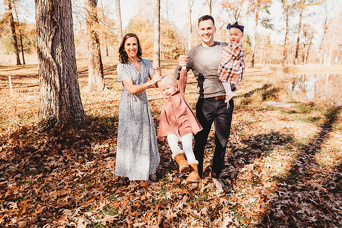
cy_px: 114
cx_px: 171
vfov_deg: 53.2
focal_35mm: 24
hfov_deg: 73.7
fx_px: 228
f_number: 2.8
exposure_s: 1/250
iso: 100
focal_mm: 24
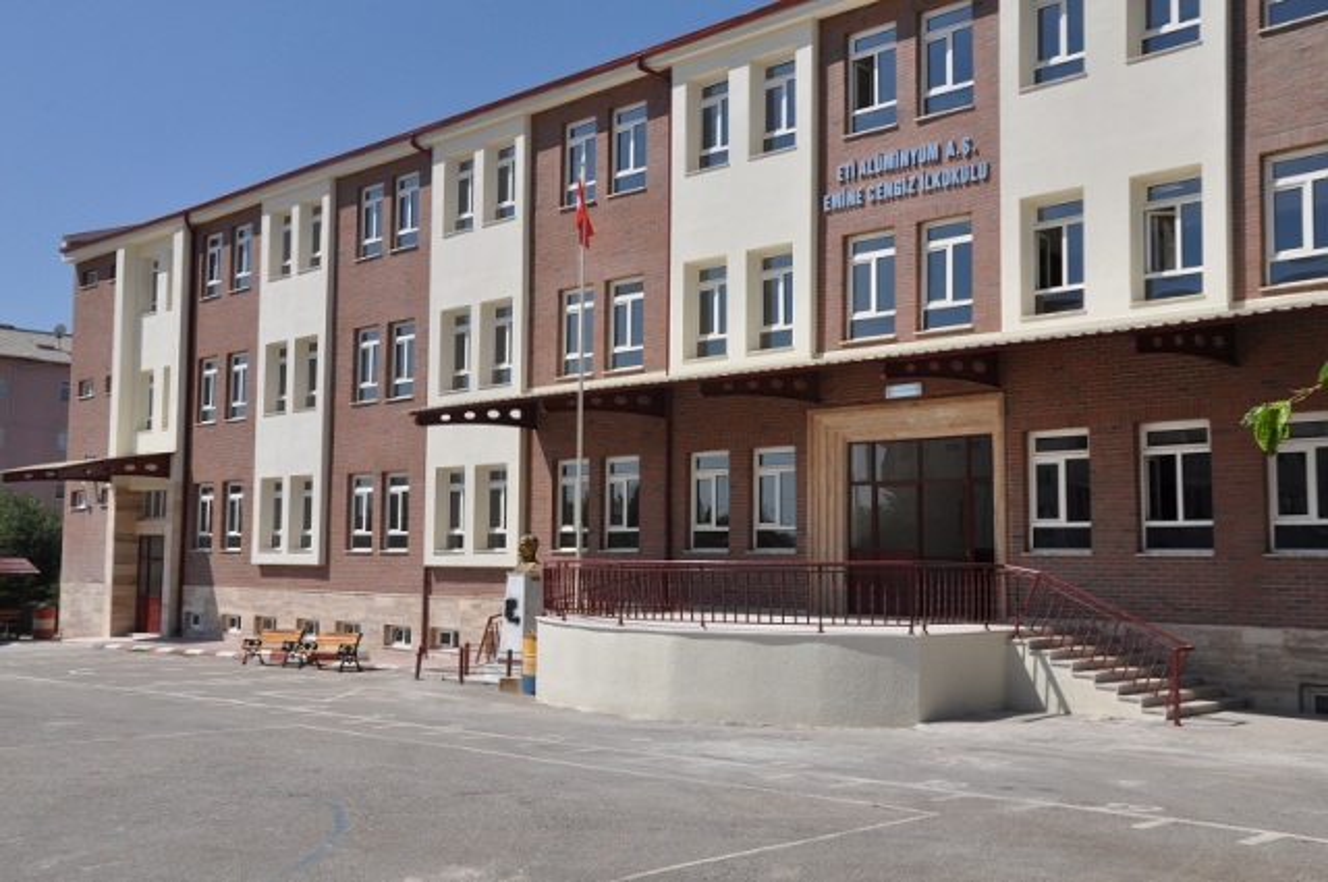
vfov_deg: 35.4
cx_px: 664
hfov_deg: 51.3
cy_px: 441
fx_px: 1382
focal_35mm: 38
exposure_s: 1/400
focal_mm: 25
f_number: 10
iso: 200
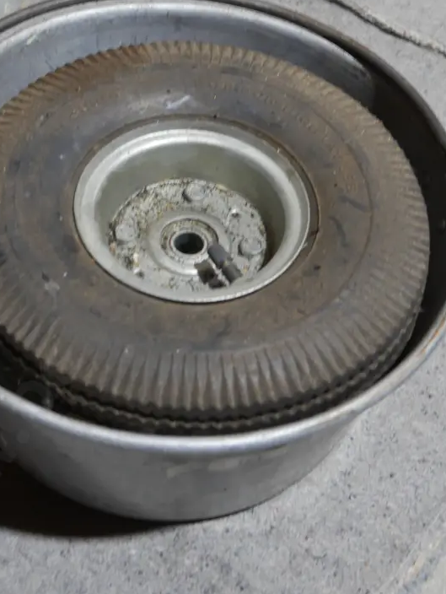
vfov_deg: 30.2
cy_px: 231
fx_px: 1098
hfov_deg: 22.9
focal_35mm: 64
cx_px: 160
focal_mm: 22
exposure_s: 1/60
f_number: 4.7
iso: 640
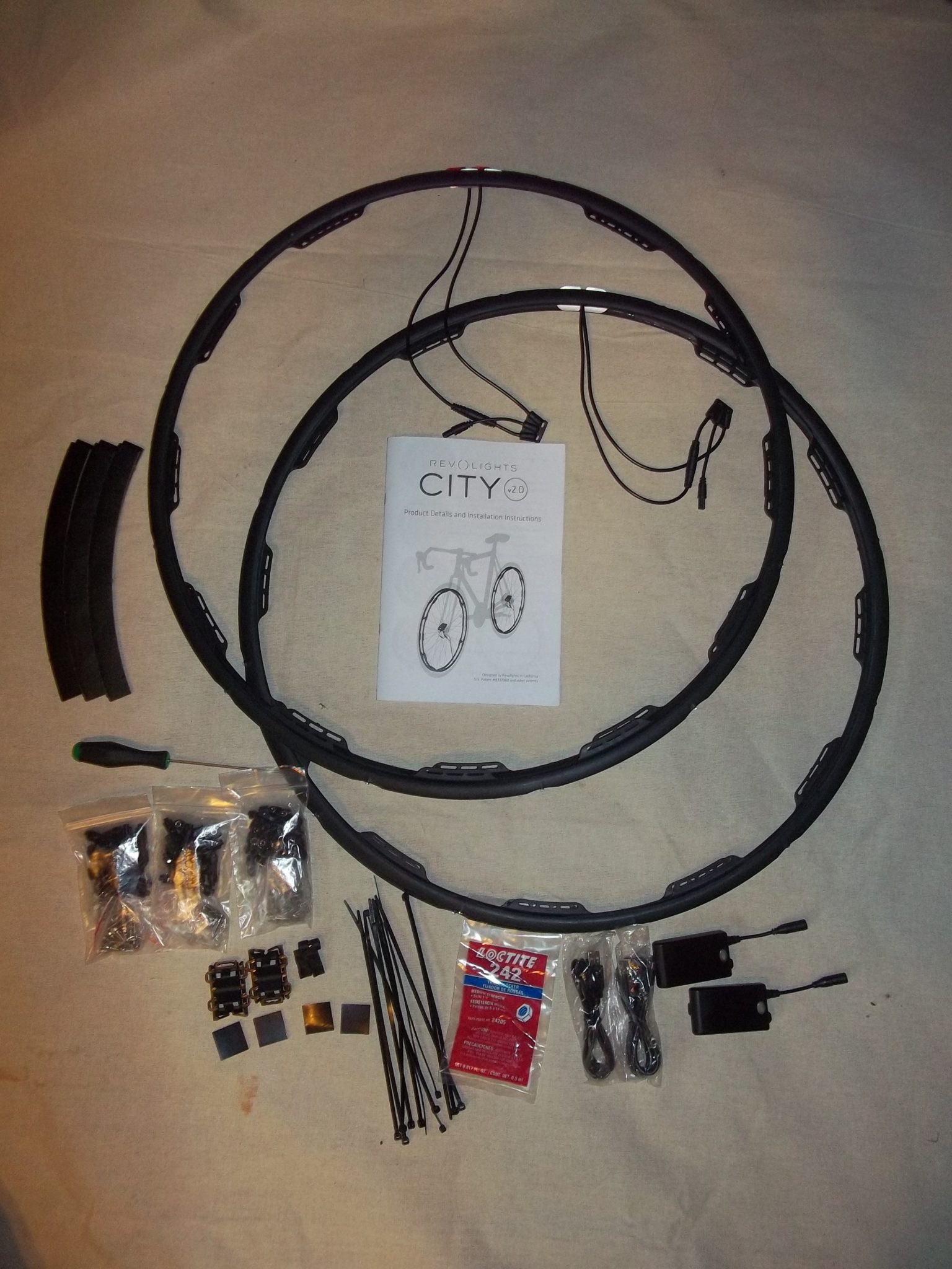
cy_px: 634
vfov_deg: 56.8
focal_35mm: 32
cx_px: 476
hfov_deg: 44.2
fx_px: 1173
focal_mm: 5.7
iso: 160
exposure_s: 1/30
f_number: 2.9
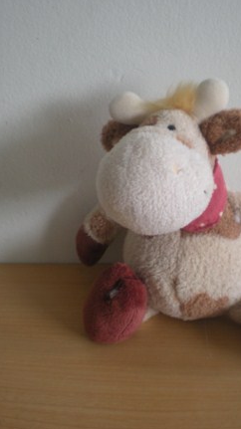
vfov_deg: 41.3
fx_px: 569
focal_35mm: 50
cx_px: 160
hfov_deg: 23.8
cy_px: 216
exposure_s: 1/61.2
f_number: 3.1
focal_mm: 6.3
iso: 123
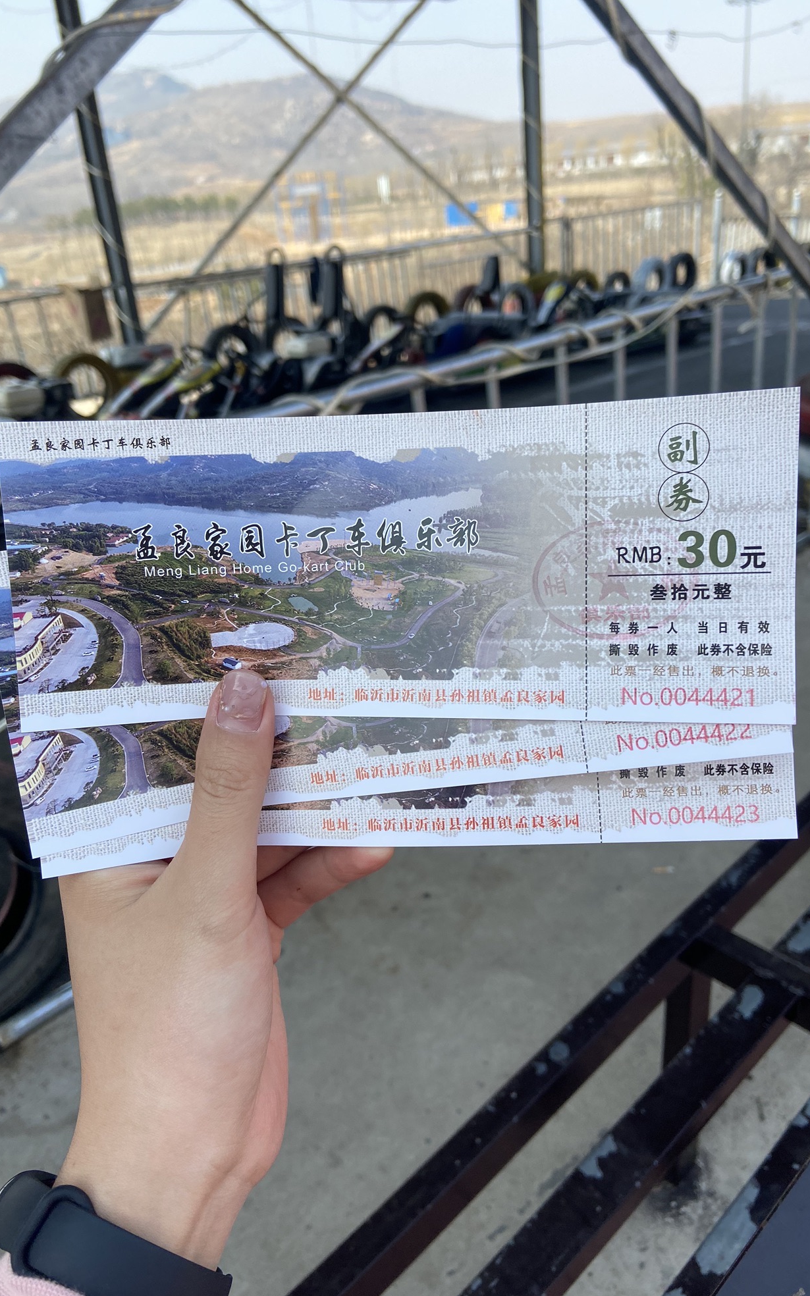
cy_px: 658
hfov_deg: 44.5
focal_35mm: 28
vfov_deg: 66.5
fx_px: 989
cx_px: 406
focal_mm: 4.25
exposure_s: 1/1447
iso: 32
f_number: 1.8
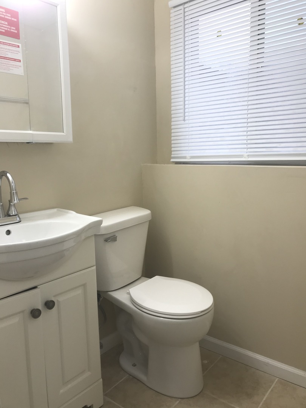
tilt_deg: -8.3
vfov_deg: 63.4
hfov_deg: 49.7
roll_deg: +0.3
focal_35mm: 28
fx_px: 330
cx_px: 153
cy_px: 204
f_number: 1.8
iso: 25
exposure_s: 1/60
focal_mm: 3.99
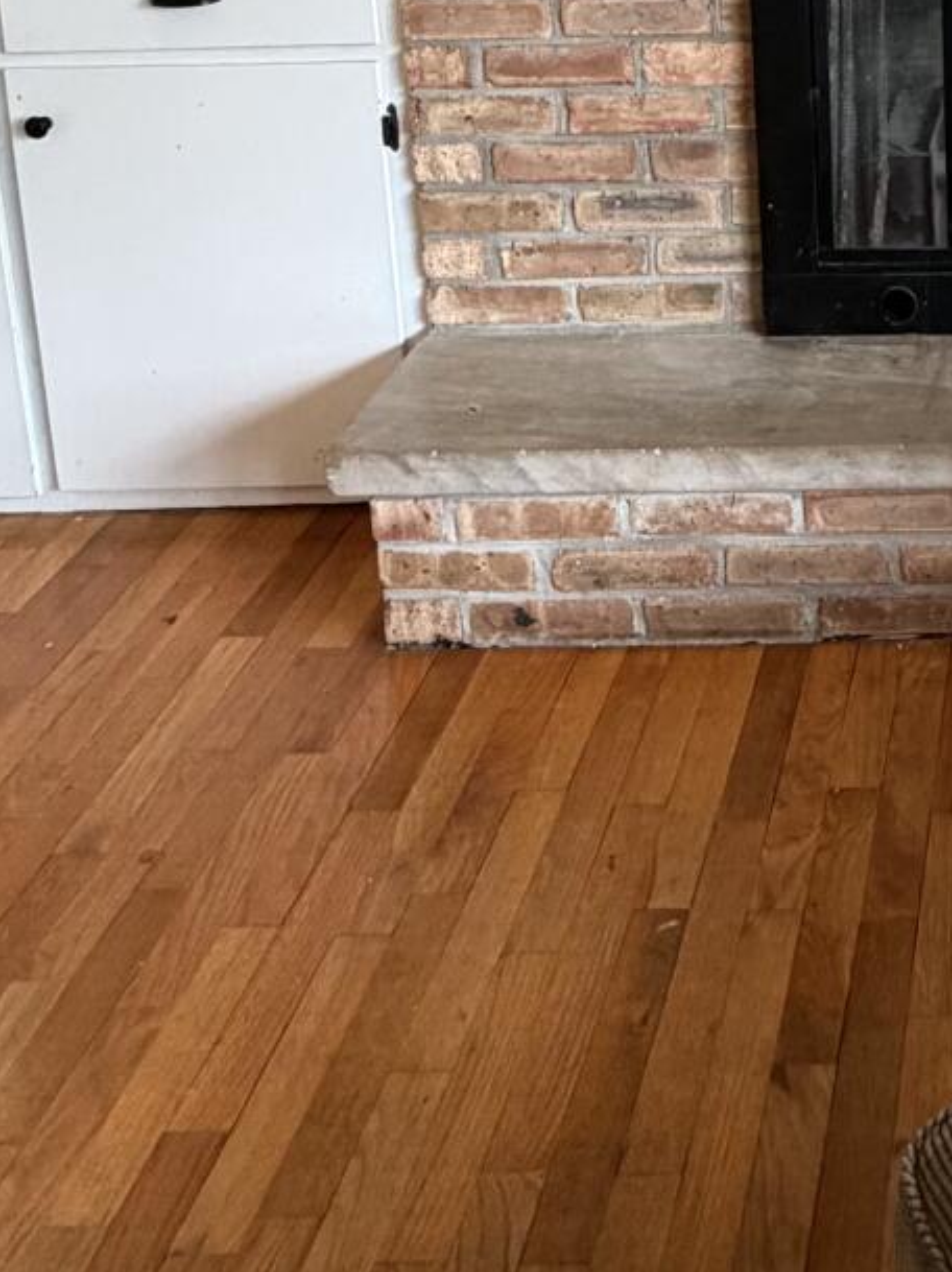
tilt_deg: -10.0
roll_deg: +1.3
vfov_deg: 35.3
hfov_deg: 28.2
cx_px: 1089
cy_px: -127
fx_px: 1689
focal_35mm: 46
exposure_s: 1/69
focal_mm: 2.22
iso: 320
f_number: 2.2
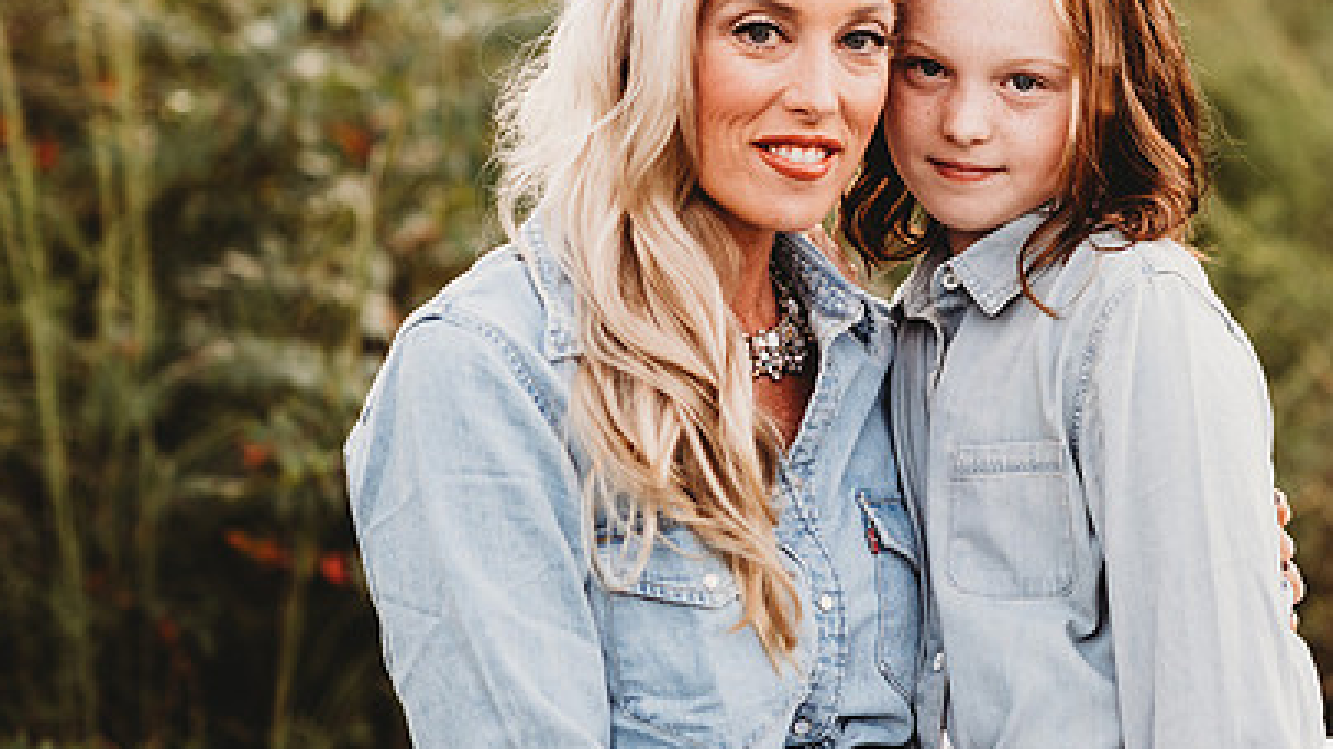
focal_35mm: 128
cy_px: 193
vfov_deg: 9.5
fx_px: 4523
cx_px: 831
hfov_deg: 16.7
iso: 125
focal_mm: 85
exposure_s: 1/200
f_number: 2.2
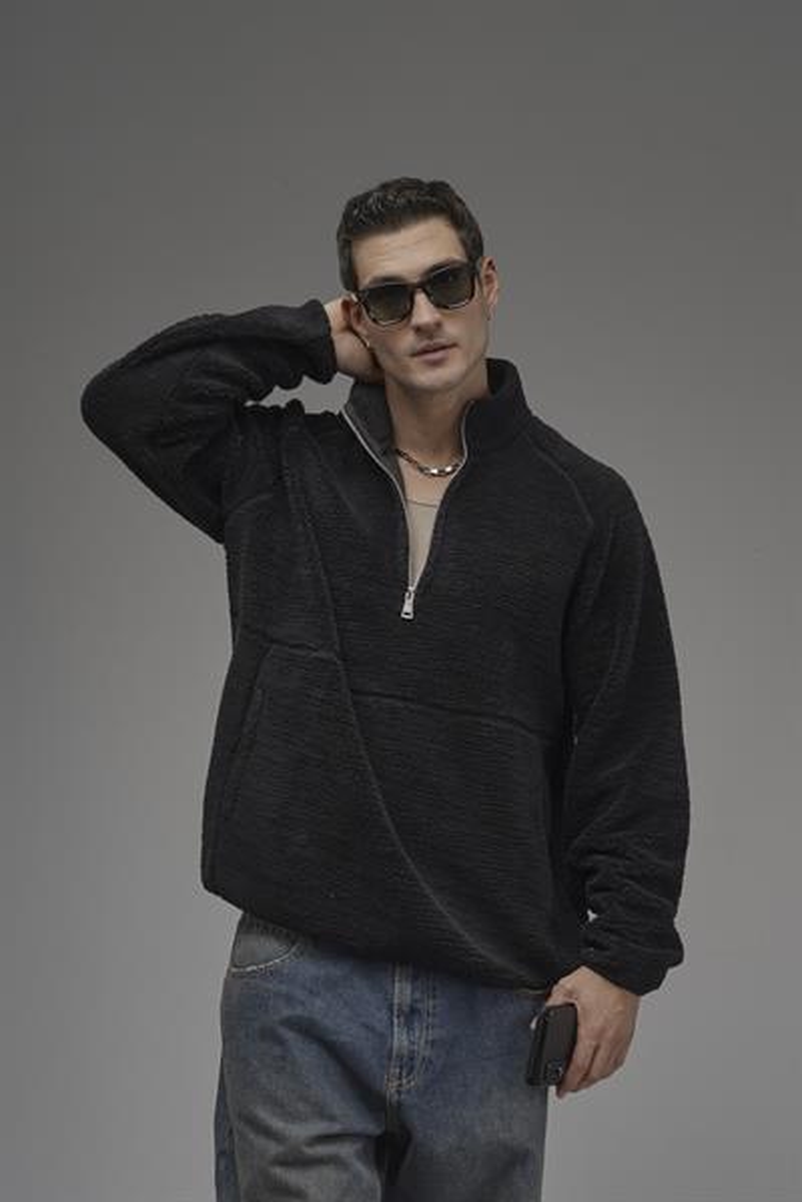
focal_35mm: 75
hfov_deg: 18.2
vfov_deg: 27.0
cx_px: 401
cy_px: 601
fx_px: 2506
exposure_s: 1/125
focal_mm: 50
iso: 64
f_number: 8
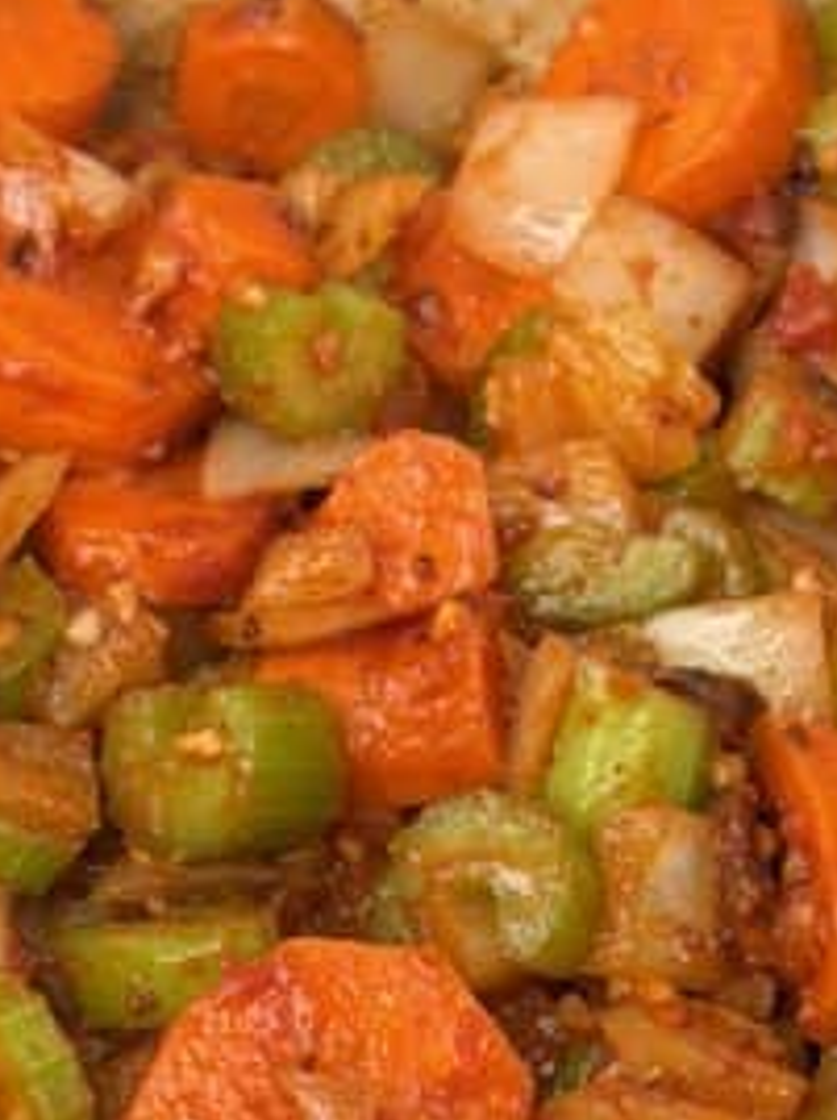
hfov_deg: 8.1
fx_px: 5914
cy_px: 462
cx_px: 221
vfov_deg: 10.8
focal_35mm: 183
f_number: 1.78
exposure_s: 1/149
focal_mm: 6.76
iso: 50
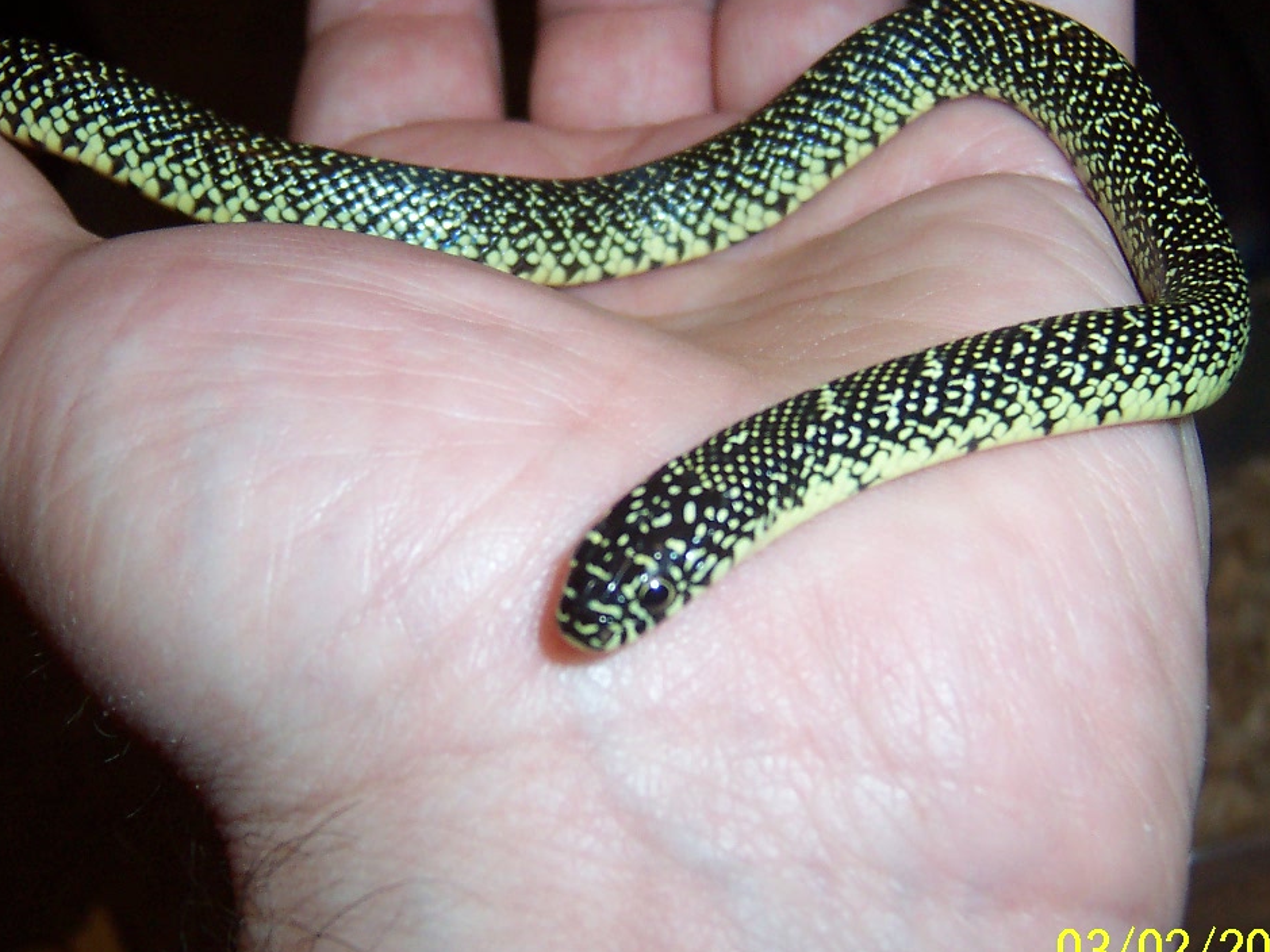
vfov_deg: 31.5
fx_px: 1687
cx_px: 613
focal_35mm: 46
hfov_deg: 41.2
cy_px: 496
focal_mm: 5.6
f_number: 2.8
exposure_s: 1/60
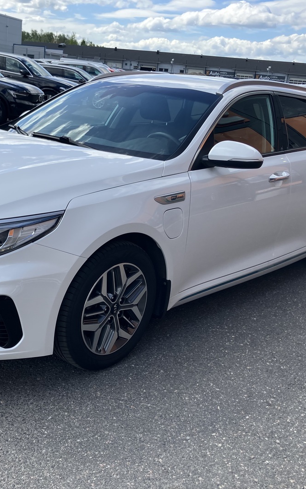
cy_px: 246
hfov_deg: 31.7
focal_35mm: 40
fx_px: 533
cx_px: 96
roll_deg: -4.6
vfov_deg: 49.3
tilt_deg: -14.3
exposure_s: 1/1156
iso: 32
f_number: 1.8
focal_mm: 3.99
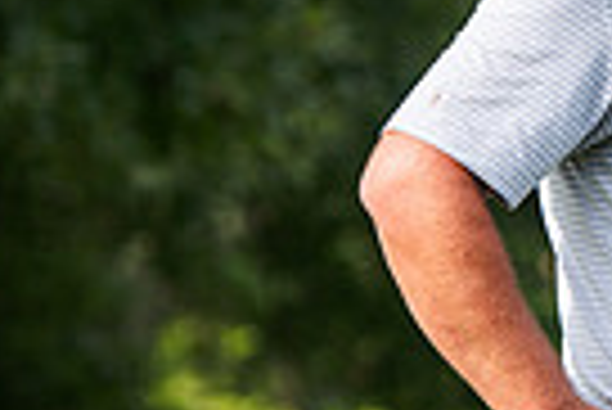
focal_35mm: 534
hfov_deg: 3.8
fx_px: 9088
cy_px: 79
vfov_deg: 2.6
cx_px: 1238
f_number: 3.5
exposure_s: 1/640
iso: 80
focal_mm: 125
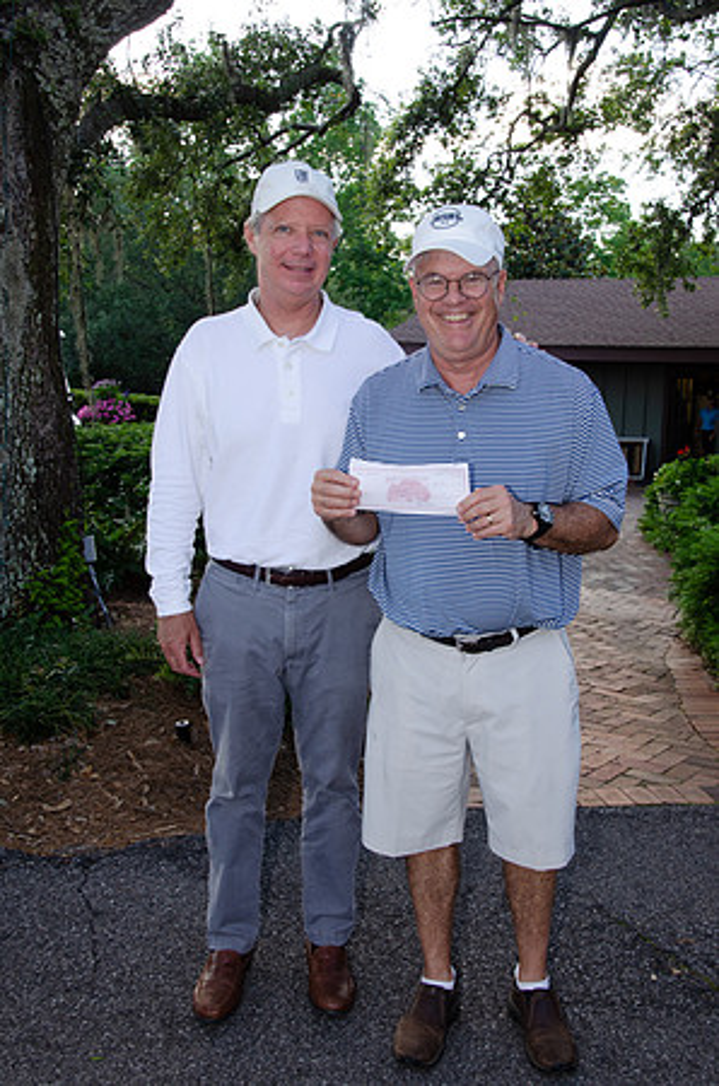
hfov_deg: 34.1
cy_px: 543
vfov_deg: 49.6
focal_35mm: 39
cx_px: 360
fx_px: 1174
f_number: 6.3
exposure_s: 1/160
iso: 400
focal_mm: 26
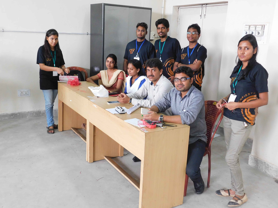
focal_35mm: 36
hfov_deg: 51.4
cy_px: 104
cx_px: 139
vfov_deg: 39.7
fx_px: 289
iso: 320
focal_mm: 6.3
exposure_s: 1/30
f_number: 3.5
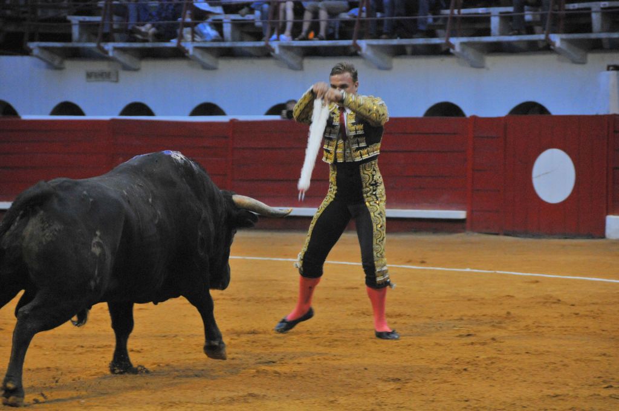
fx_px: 3349
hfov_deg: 10.6
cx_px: 310
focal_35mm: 195
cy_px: 206
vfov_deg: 7.0
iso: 1600
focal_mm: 130
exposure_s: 1/250
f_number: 5.6
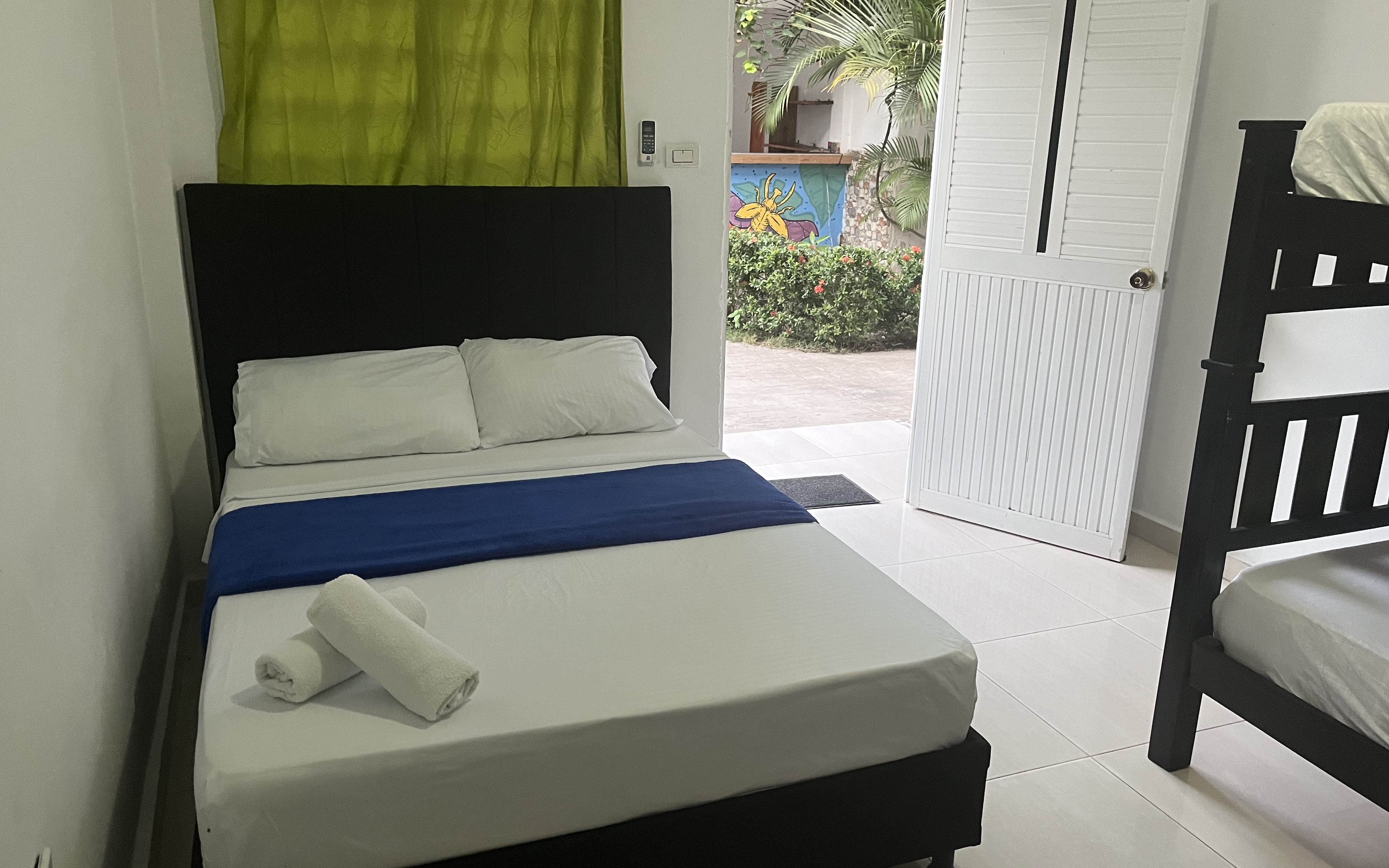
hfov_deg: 66.5
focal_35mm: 28
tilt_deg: -17.5
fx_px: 1060
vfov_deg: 44.5
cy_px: 465
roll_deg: -0.7
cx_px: 703
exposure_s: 1/60
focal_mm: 5.1
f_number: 1.6
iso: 400
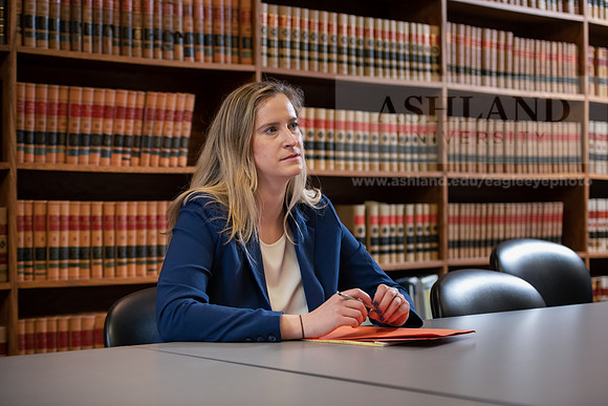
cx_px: 304
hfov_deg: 28.8
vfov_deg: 19.5
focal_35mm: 70
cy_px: 203
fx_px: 1182
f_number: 3.2
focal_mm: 70
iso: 800
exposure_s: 1/160
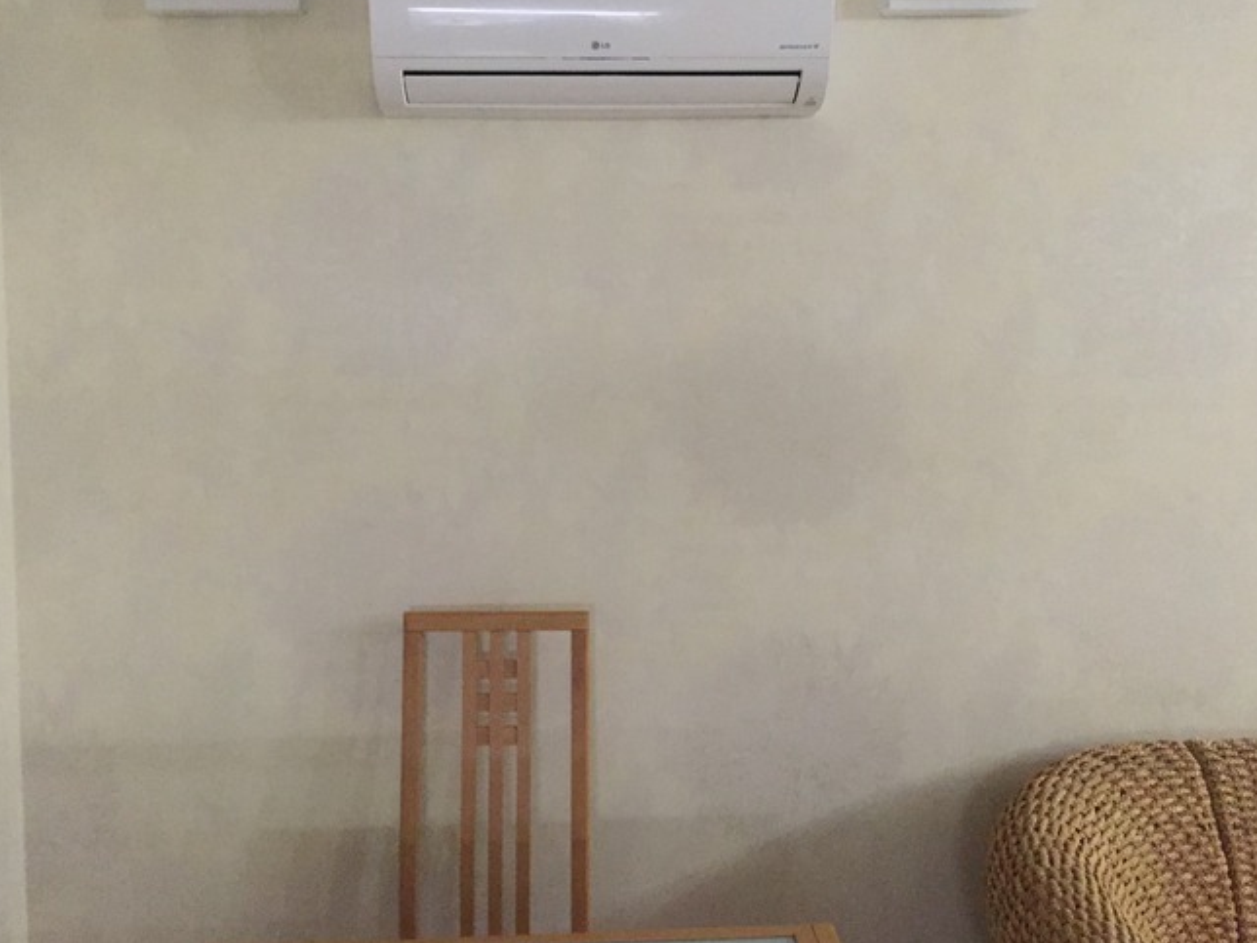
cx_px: 642
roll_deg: +1.3
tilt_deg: -3.1
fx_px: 1307
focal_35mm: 36
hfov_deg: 51.4
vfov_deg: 39.5
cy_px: 377
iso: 250
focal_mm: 4.15
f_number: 2.2
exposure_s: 1/25
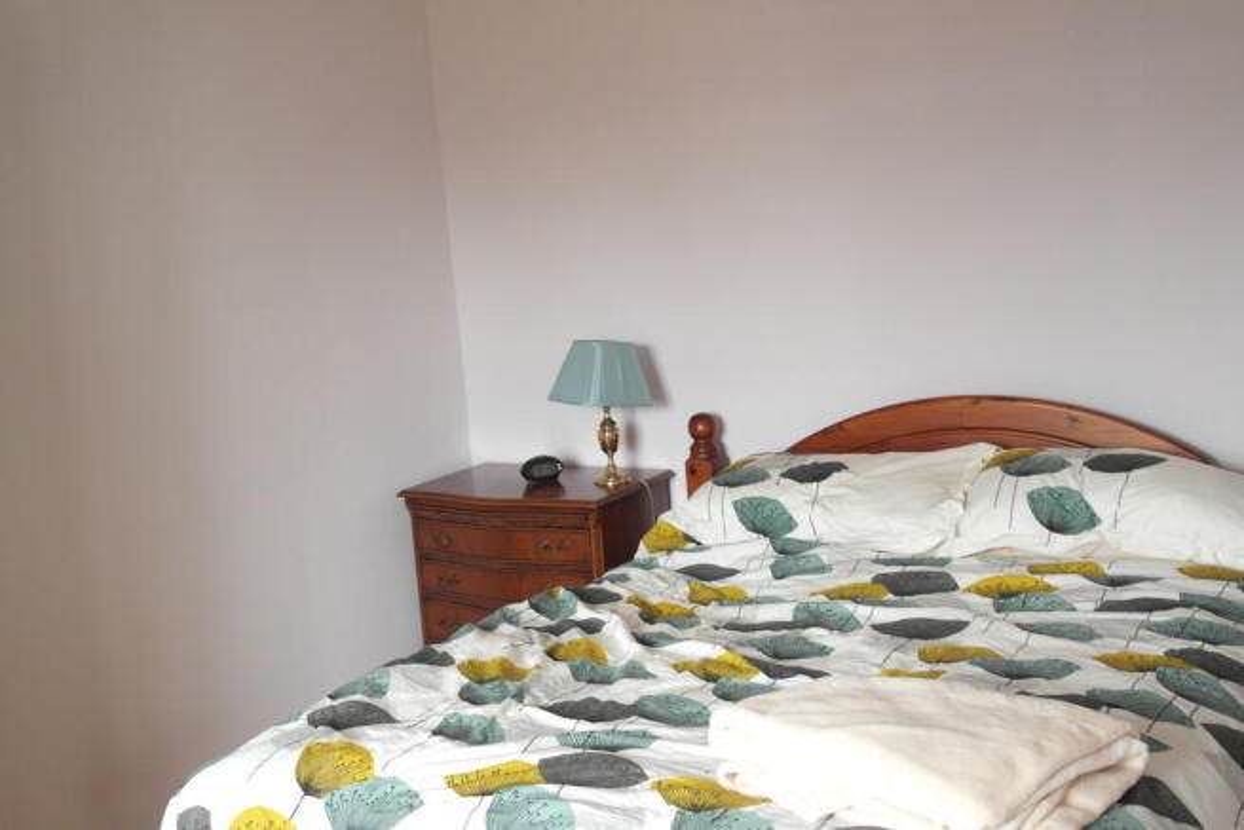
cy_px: 415
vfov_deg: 33.4
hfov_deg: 48.4
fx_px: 1382
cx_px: 622
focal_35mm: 40
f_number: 4
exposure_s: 1/25
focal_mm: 26
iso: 800
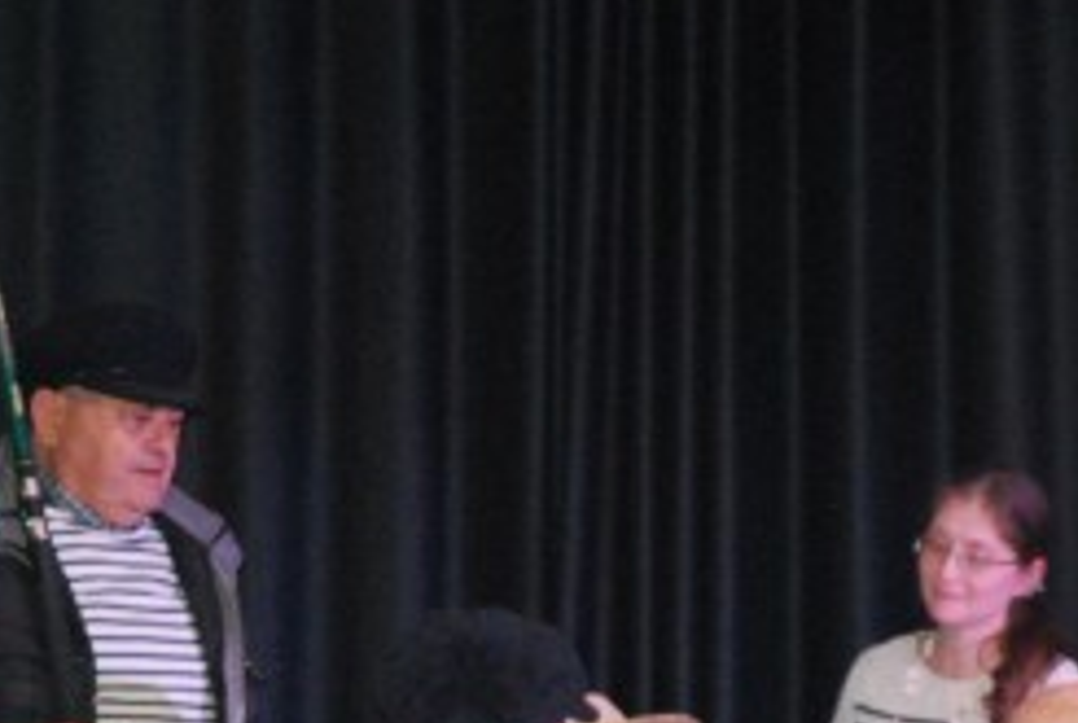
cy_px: 567
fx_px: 9969
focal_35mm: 332
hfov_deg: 6.2
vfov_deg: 4.2
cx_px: 697
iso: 1600
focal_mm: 85
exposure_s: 1/60
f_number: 4.5
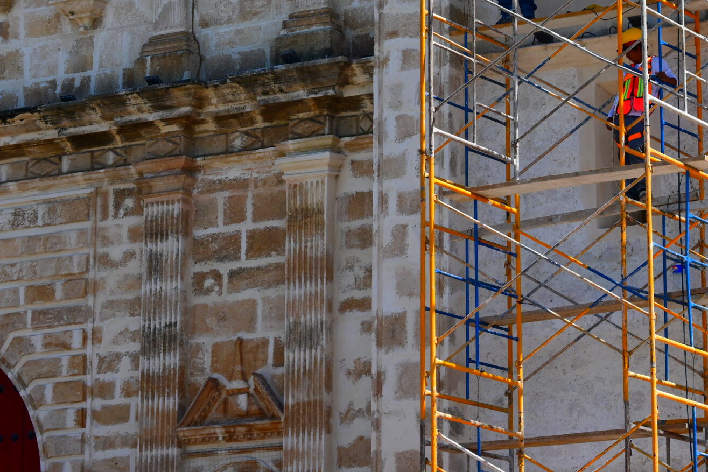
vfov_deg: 9.4
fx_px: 2871
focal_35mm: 146
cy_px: 105
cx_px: 564
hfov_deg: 14.0
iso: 100
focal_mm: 50
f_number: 7.1
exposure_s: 1/400
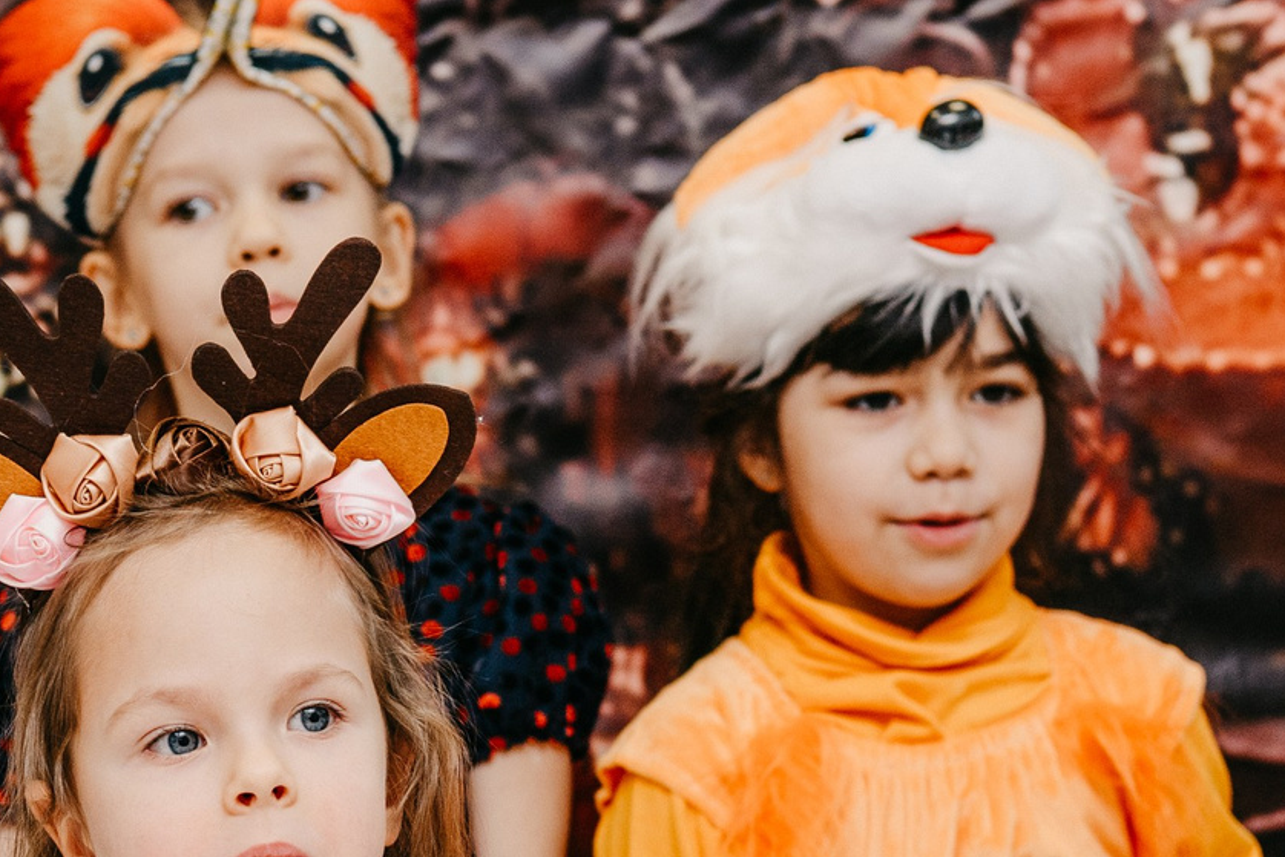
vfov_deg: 7.9
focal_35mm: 171
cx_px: 301
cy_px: 1123
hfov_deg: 12.0
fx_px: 6104
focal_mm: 56
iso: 320
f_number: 4.5
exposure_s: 1/160
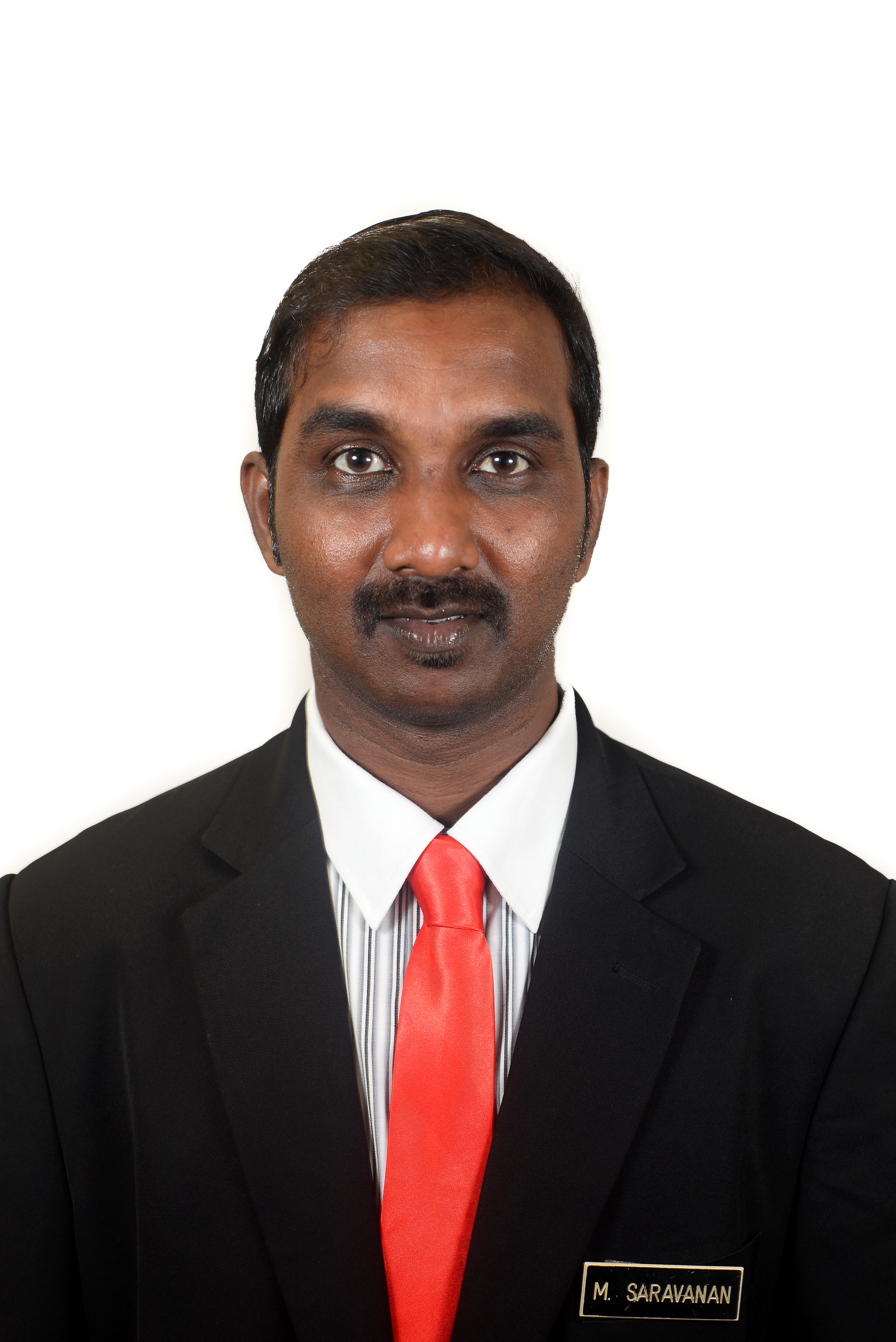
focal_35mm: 50
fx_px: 1865
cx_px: 448
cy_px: 671
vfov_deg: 39.6
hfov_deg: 27.0
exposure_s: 1/50
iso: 250
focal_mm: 50
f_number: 5
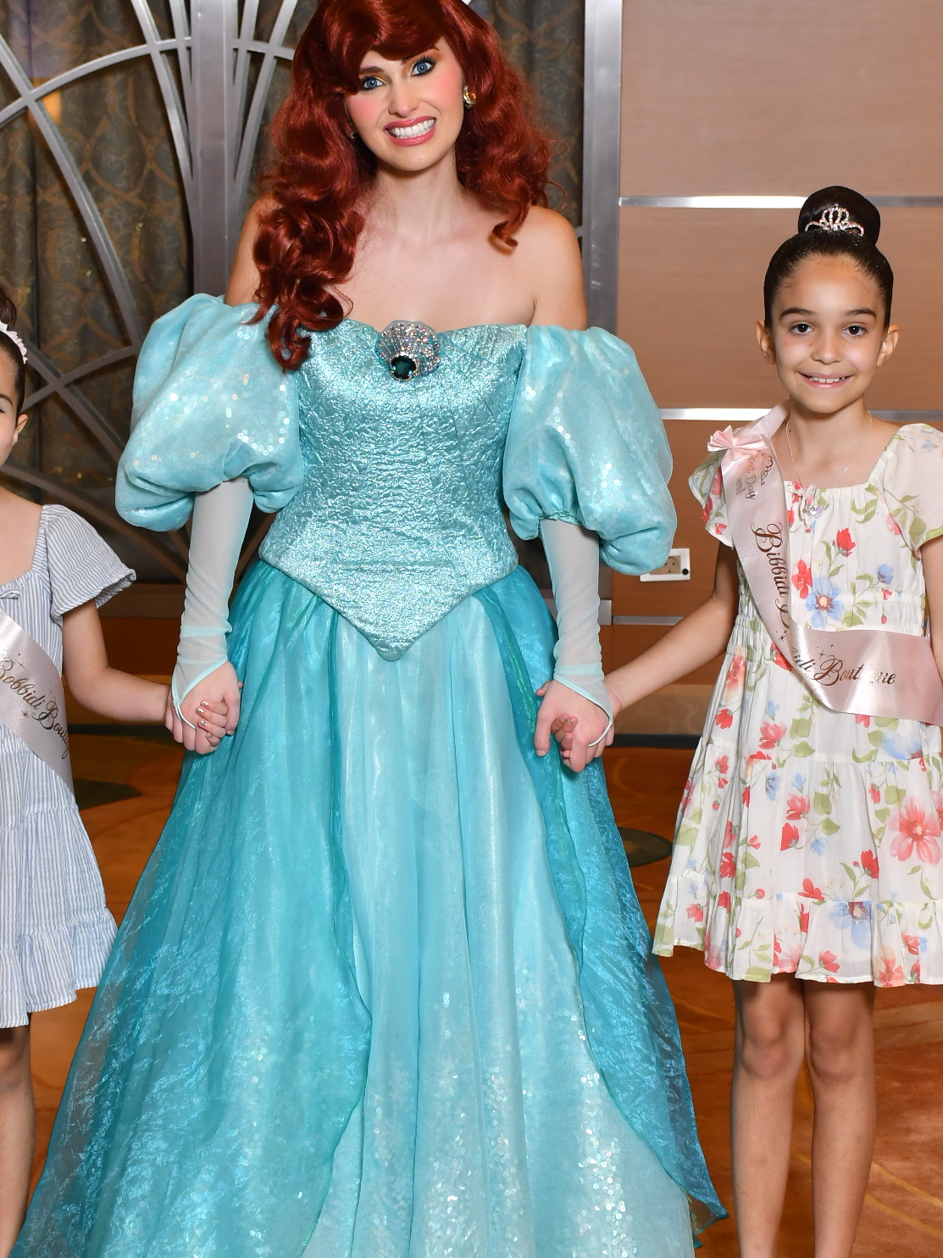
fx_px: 3342
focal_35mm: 92
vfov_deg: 21.3
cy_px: 702
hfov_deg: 16.1
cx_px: 420
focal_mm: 34
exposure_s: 1/60
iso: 500
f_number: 5.6
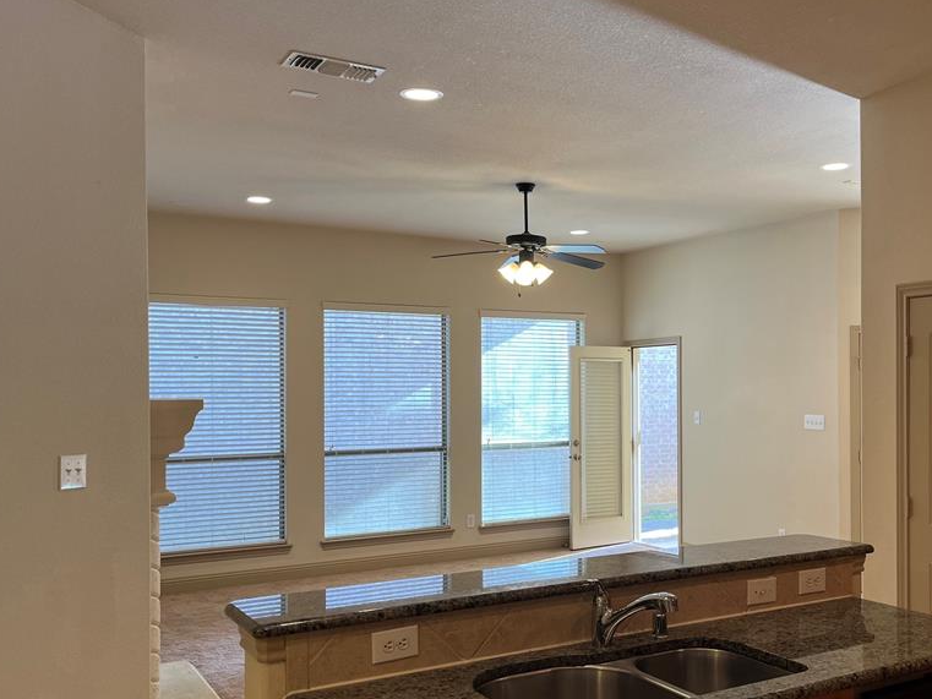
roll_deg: +0.7
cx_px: 571
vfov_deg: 40.7
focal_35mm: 35
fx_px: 942
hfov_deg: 52.2
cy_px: 386
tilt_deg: -0.7
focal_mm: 5.1
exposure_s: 1/120
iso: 100
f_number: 1.6
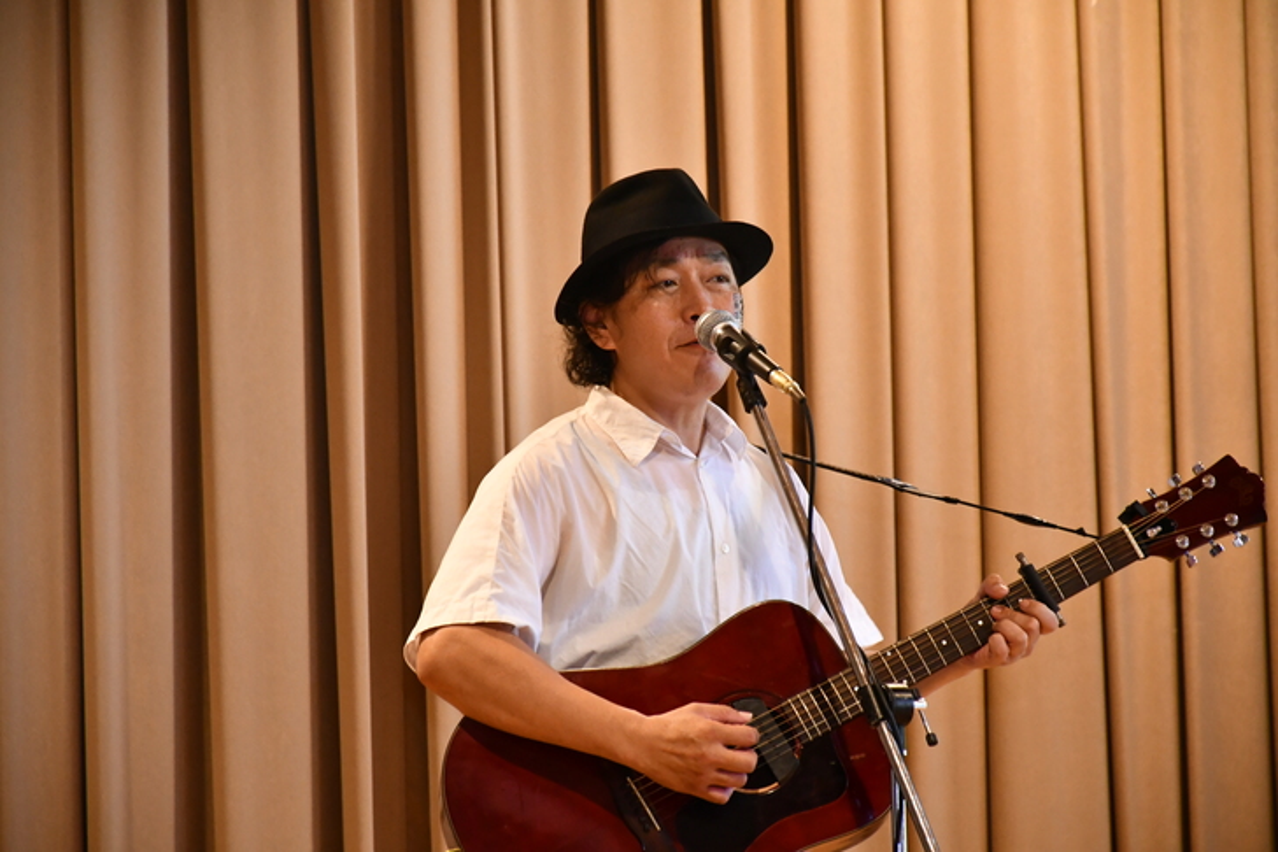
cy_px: 426
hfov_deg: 9.8
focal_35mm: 210
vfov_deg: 6.5
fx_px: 7454
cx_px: 639
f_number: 5.6
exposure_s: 1/60
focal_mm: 140
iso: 3200
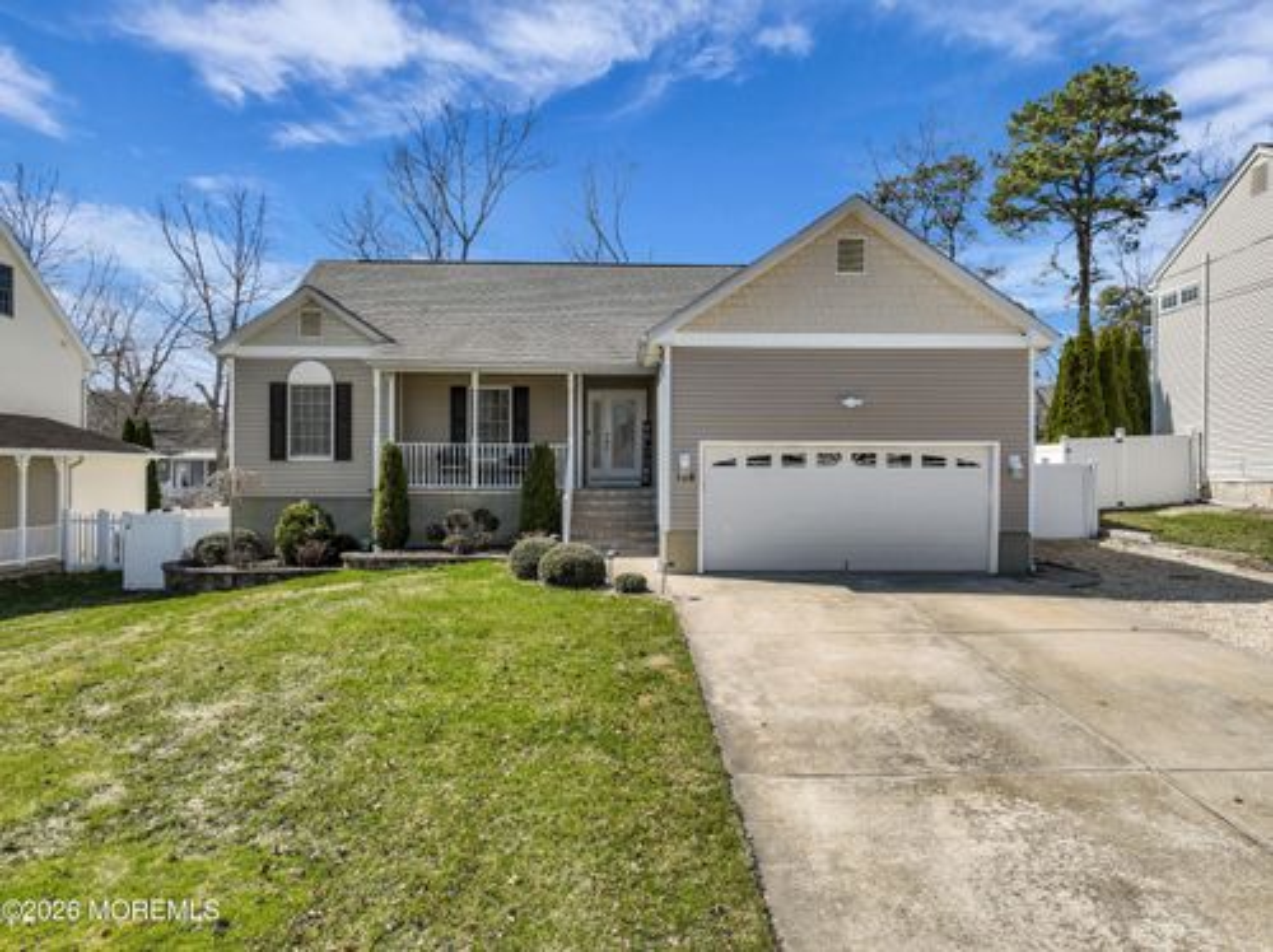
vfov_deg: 56.7
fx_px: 882
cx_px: 636
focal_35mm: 24
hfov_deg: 71.6
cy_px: 476
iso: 100
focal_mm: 12.29
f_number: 2.8
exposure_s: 1/2000
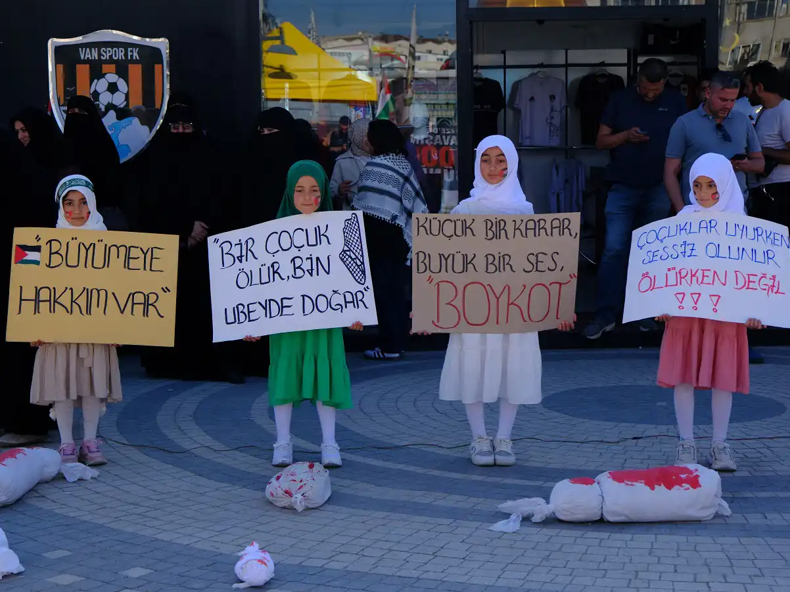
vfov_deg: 24.8
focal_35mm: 59
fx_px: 1346
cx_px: 386
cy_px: 294
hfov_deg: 32.7
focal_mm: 35.8
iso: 125
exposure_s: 1/400
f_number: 4
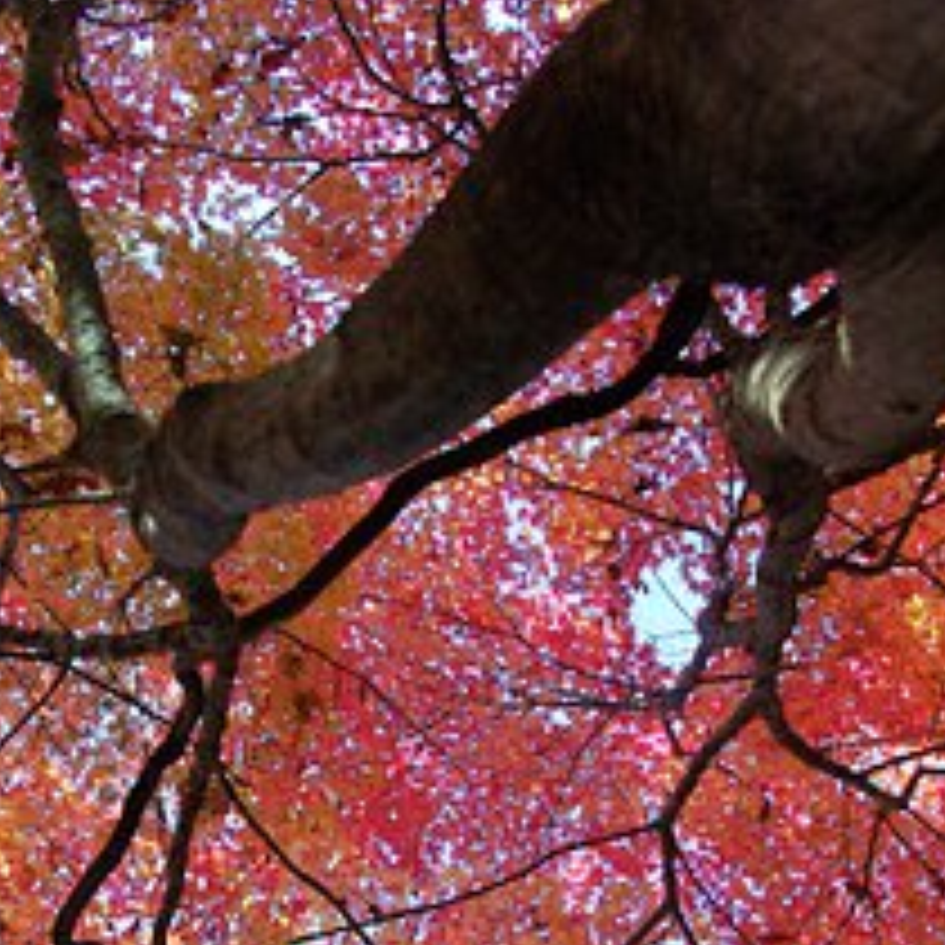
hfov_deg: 30.2
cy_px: 686
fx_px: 1730
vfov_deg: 30.1
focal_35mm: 56
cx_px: 279
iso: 400
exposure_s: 1/250
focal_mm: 18
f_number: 5.6
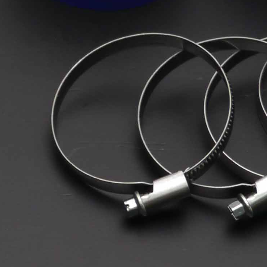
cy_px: 31
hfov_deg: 6.3
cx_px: -148
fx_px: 2409
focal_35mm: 276
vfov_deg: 6.3
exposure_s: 1/60
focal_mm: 25
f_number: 4.7
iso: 160
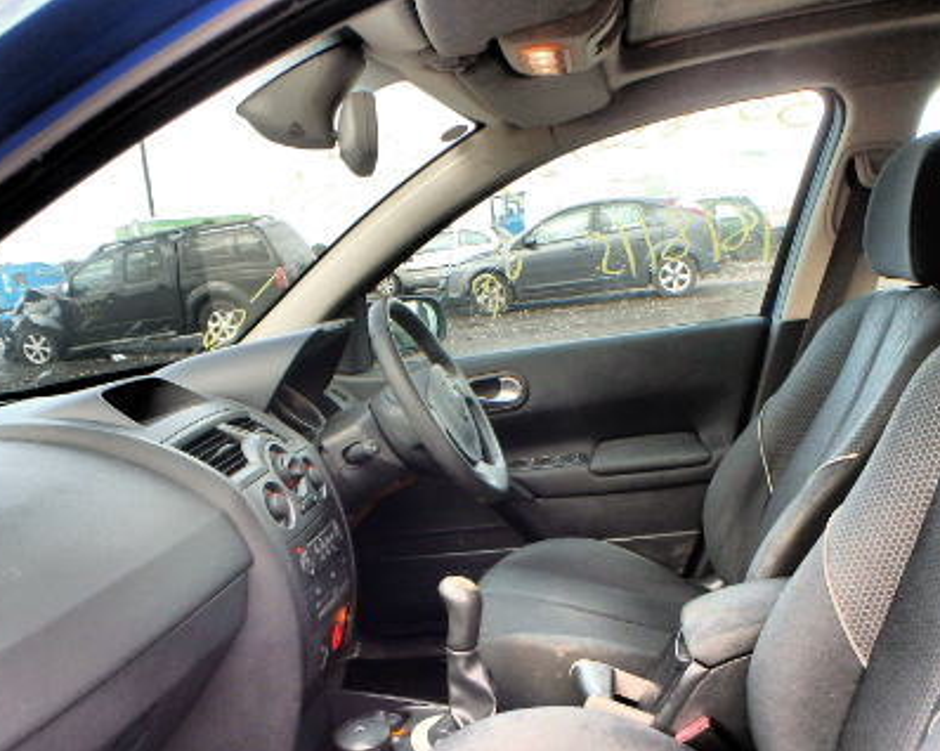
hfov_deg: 54.2
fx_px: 918
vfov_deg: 43.4
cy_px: 546
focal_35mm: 33
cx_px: 456
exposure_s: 1/100
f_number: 3.5
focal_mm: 3.7
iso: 125
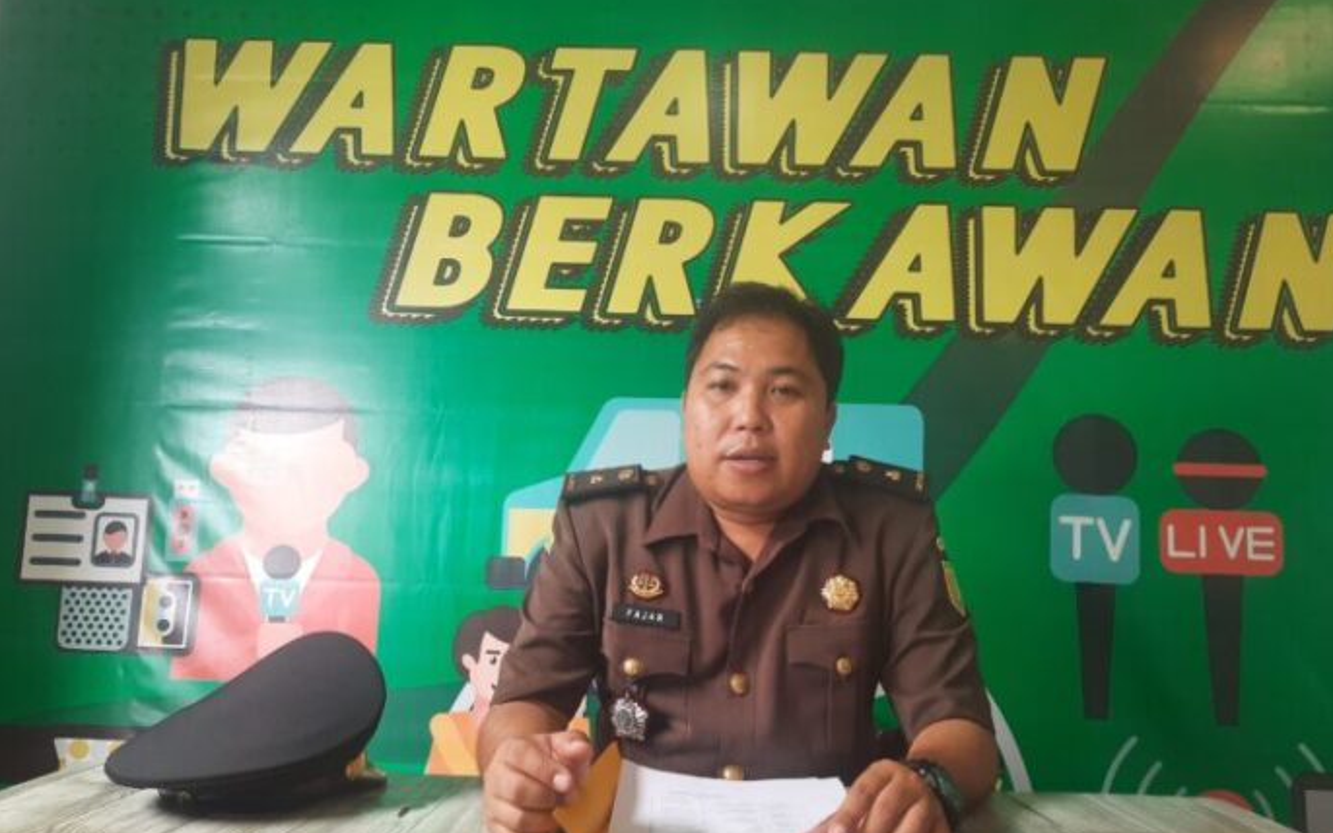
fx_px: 945
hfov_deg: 70.4
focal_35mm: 26
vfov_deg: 47.5
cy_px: 468
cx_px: 677
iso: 200
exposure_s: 1/50
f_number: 1.8
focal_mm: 5.23
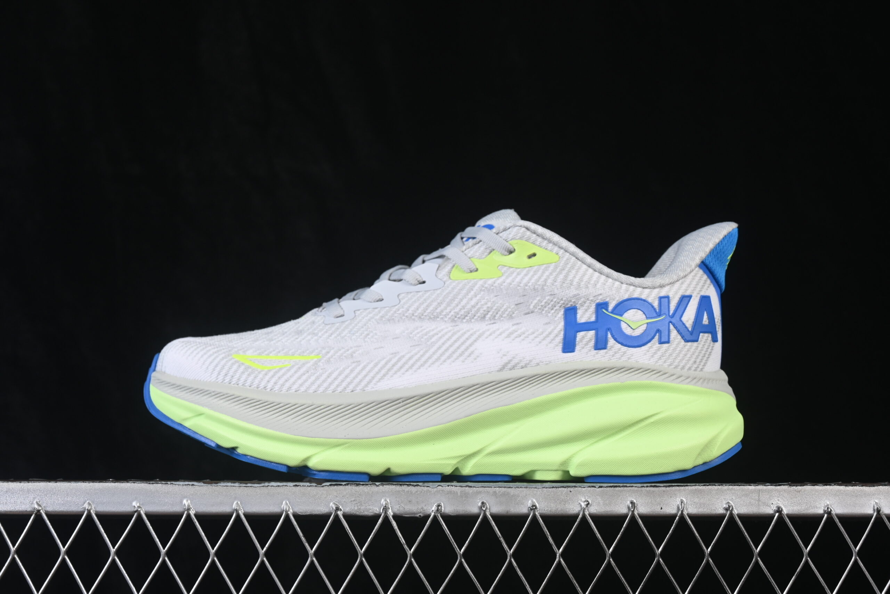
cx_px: 445
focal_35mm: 75
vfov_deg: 18.2
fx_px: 1854
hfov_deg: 27.0
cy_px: 297
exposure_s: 1/60
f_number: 8
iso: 160
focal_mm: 50
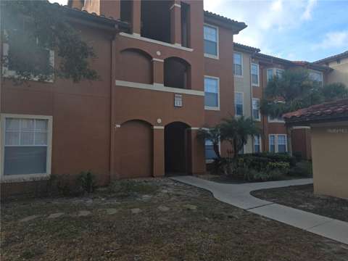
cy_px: 130
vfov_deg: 58.9
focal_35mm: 23
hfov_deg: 73.9
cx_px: 174
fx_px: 231
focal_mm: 6.3
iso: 12
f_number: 1.7
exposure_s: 1/315
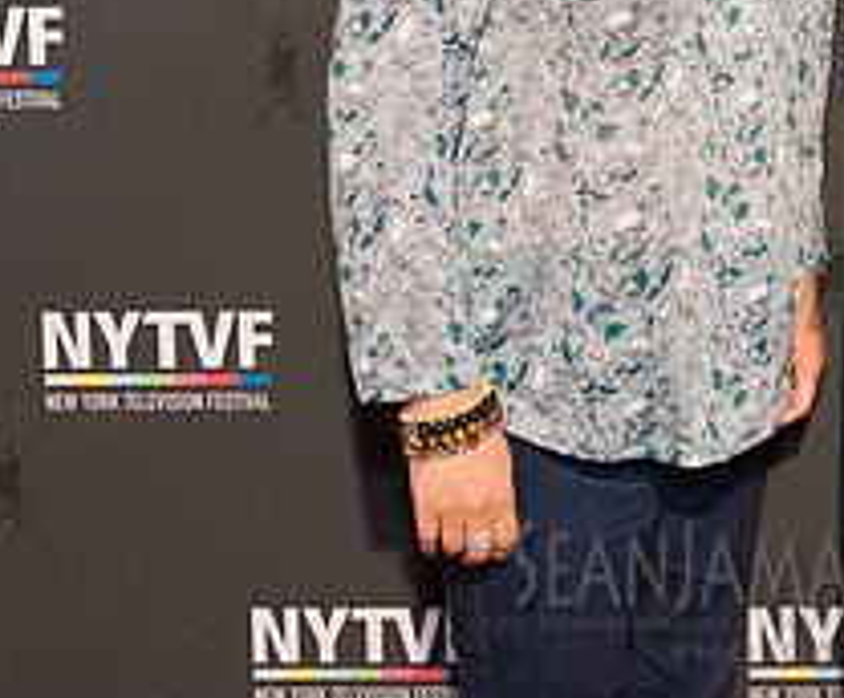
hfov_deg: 18.2
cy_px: -158
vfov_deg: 14.8
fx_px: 2582
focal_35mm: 102
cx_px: 786
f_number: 4
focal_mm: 34
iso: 3200
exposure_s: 1/400
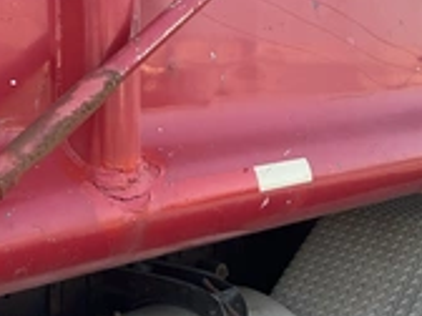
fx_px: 841
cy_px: 48
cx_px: 85
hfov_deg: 27.6
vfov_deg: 21.0
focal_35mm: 69
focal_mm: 3
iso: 16
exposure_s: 1/127
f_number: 1.8
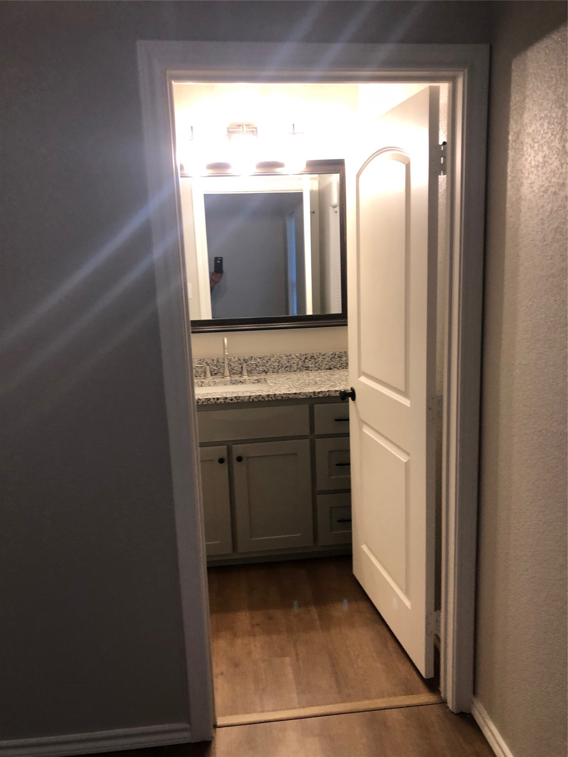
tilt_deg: -10.3
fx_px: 613
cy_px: 378
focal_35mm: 28
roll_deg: +1.9
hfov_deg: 49.7
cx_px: 284
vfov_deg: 63.4
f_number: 1.8
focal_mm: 3.99
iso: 50
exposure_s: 1/15
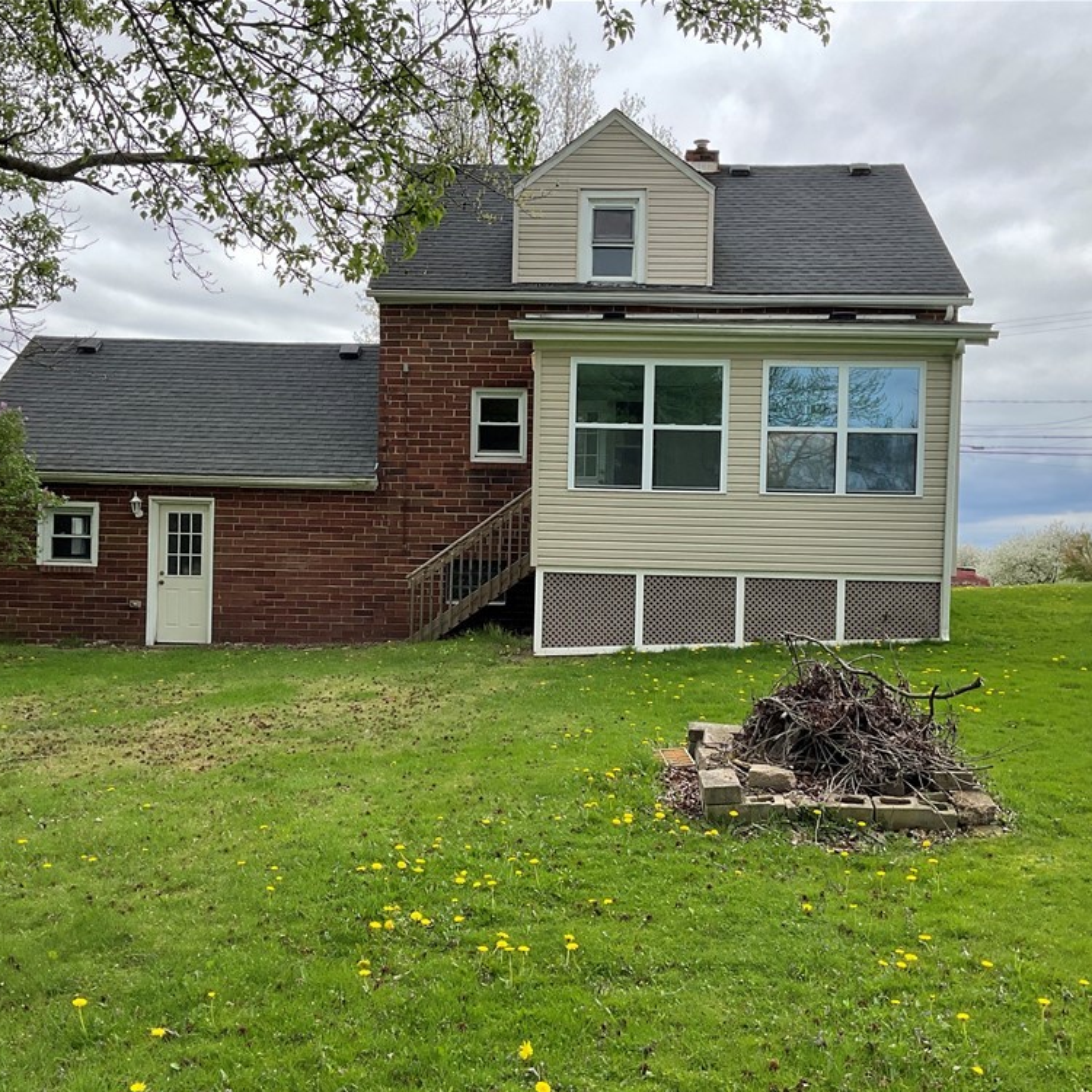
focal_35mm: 35
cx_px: 536
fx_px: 1249
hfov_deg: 47.2
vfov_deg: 47.2
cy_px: 558
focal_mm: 3
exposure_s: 1/700
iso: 16
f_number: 1.8
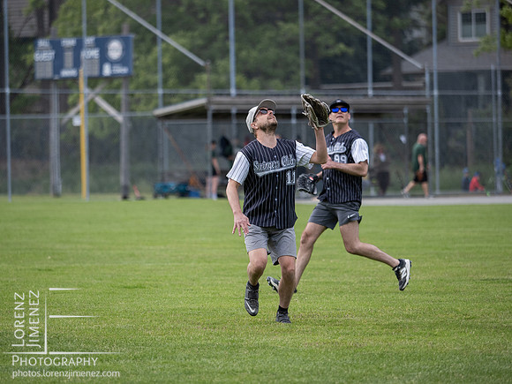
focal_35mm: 300
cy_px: 192
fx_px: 4437
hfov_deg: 6.6
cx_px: 256
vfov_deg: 5.0
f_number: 2.8
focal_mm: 150
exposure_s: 1/1600
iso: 320
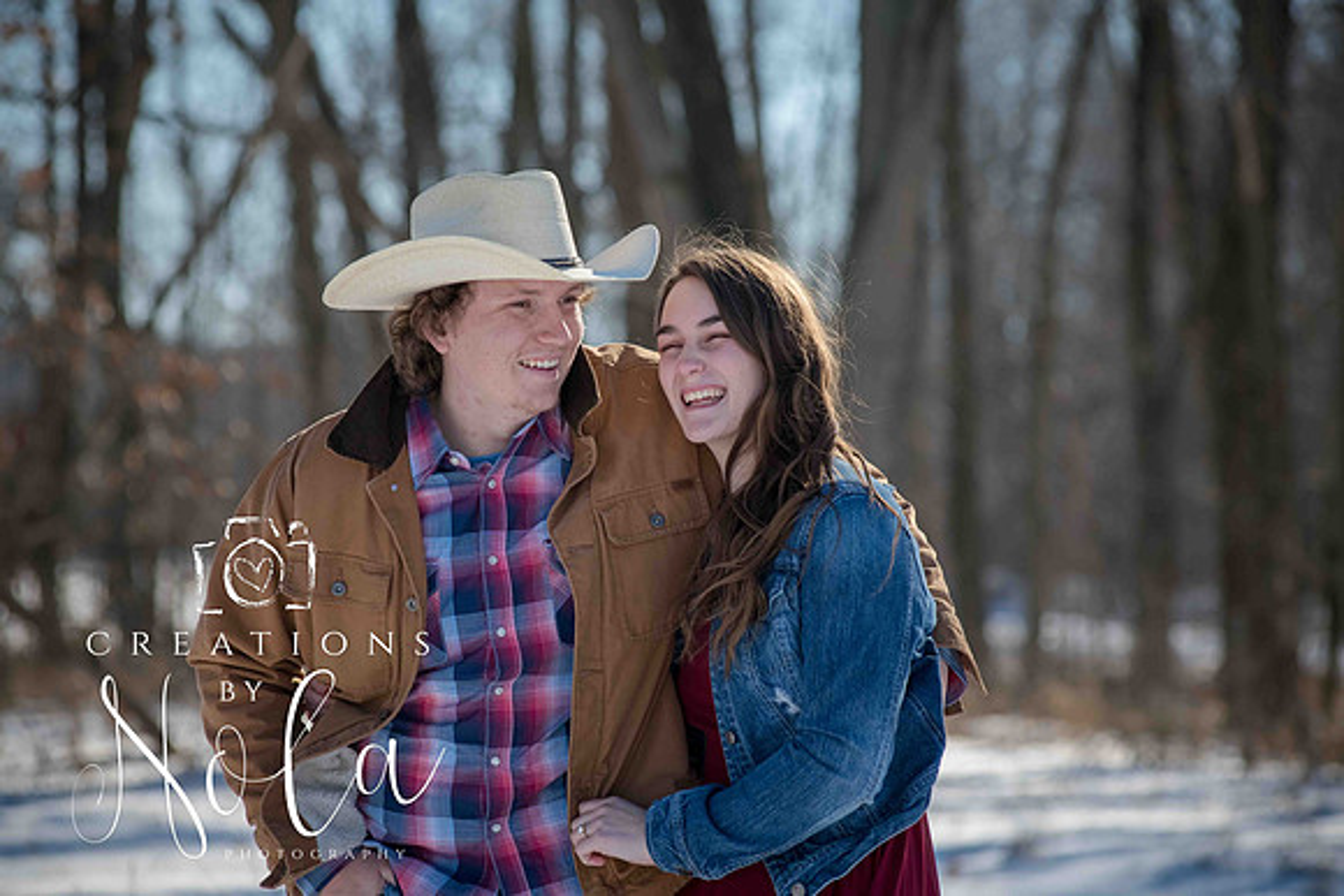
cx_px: 672
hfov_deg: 13.2
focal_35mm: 155
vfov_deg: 8.9
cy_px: 448
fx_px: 5788
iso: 400
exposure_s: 1/1600
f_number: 6.3
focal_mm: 155
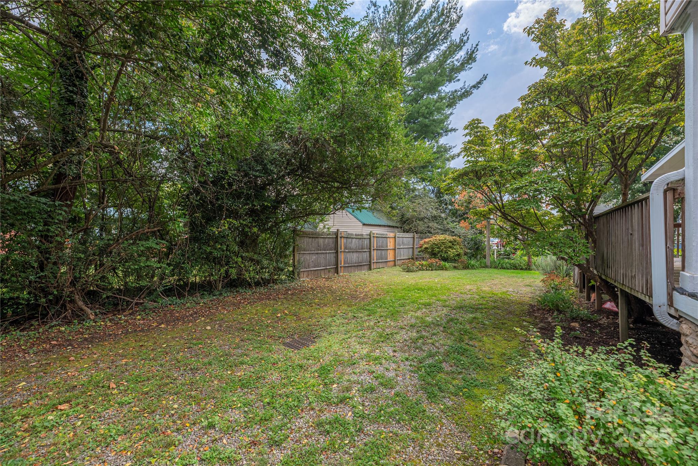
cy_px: 233
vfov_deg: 81.2
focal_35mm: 14
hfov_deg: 104.2
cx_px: 349
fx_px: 271
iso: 320
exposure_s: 1/2000
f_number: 7.1
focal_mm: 14
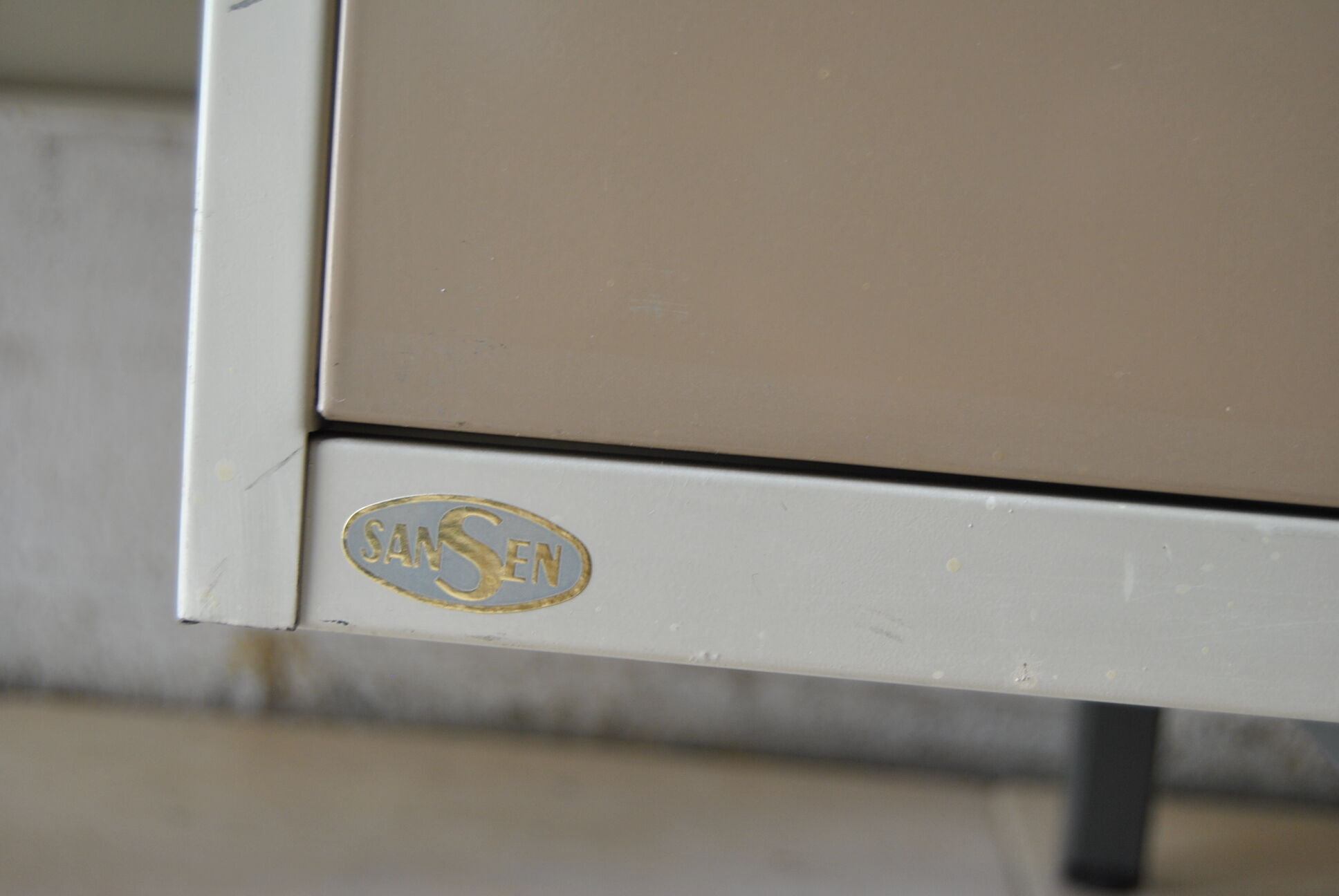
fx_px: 2123
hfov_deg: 35.0
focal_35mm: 57
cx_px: 670
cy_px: 448
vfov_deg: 23.8
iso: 200
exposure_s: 1/40
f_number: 4.8
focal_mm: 38
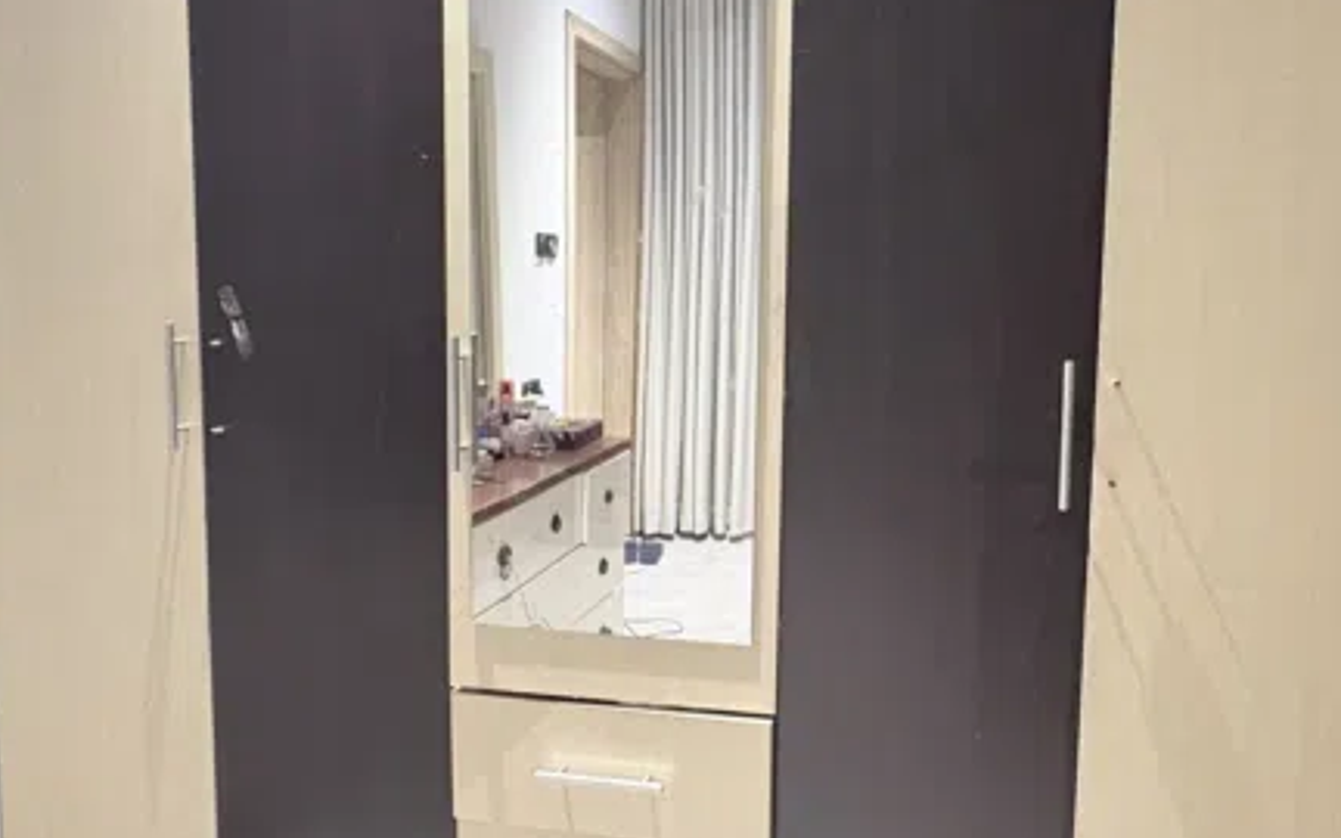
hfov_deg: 77.8
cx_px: 860
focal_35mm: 22
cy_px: 379
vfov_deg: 55.0
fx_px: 804
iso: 1000
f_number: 2.2
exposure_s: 1/50
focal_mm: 2.22
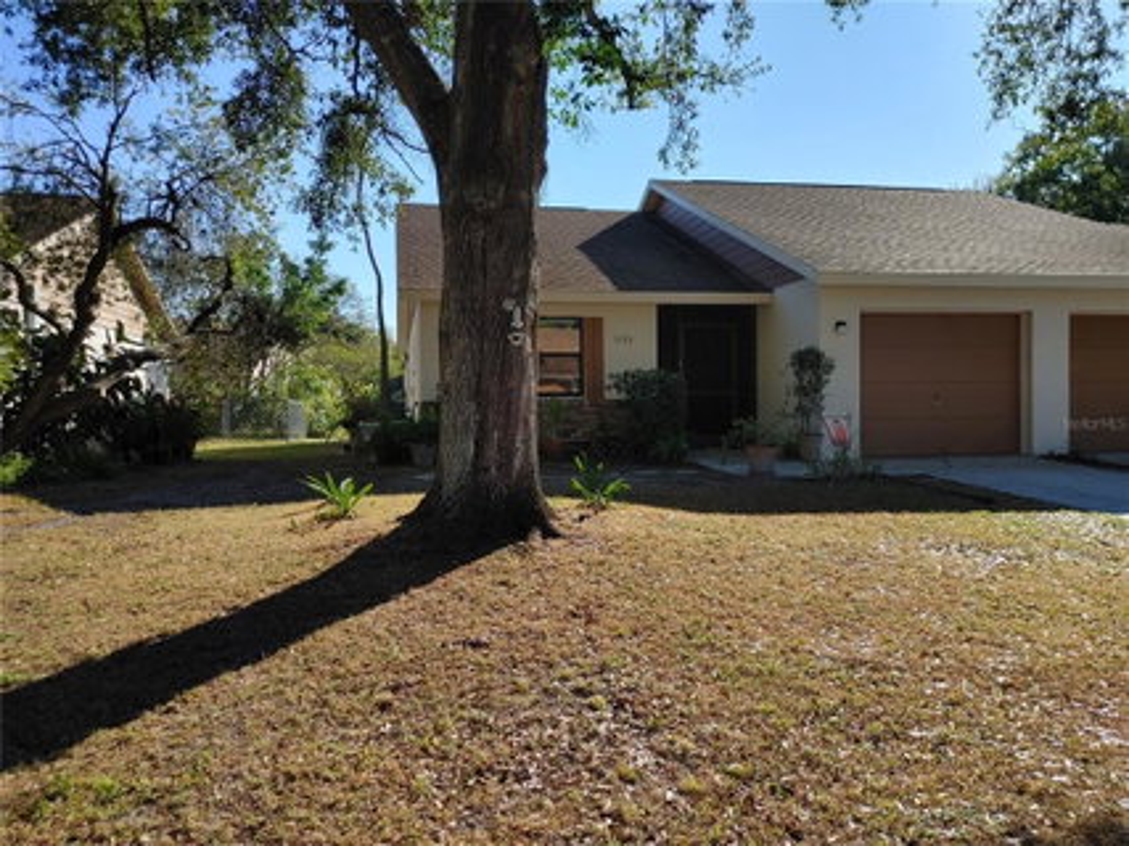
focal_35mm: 26
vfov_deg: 53.0
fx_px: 848
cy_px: 423
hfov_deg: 67.3
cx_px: 564
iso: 50
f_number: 1.8
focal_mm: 5.58
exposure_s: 1/1587
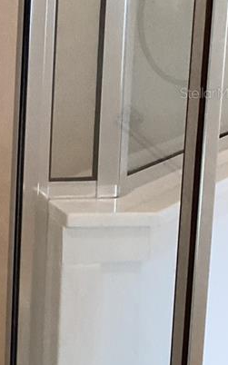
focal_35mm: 98
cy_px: 93
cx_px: -164
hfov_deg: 12.4
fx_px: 975
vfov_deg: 21.0
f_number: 2.4
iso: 250
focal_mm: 3.3
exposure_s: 1/50
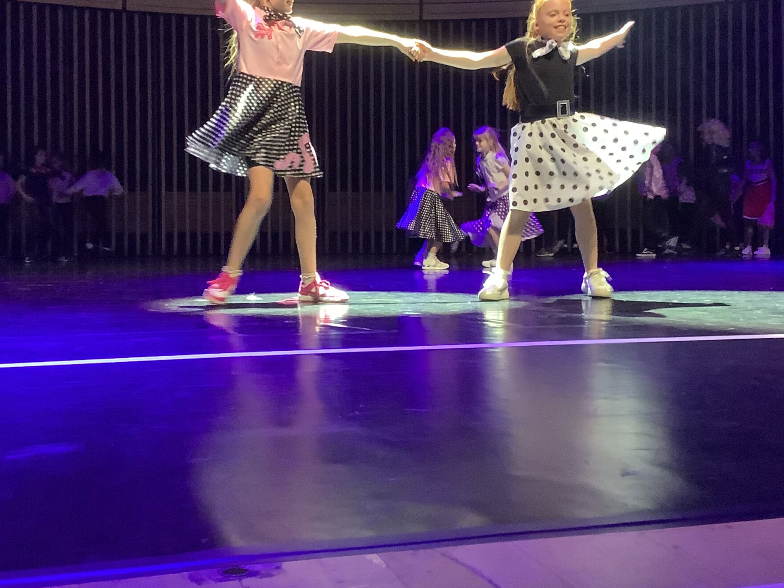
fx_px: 1019
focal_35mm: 45
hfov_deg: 42.1
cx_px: 370
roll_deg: -0.5
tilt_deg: +2.3
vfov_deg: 32.1
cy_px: 230
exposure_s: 1/50
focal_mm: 3.3
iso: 400
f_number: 2.4
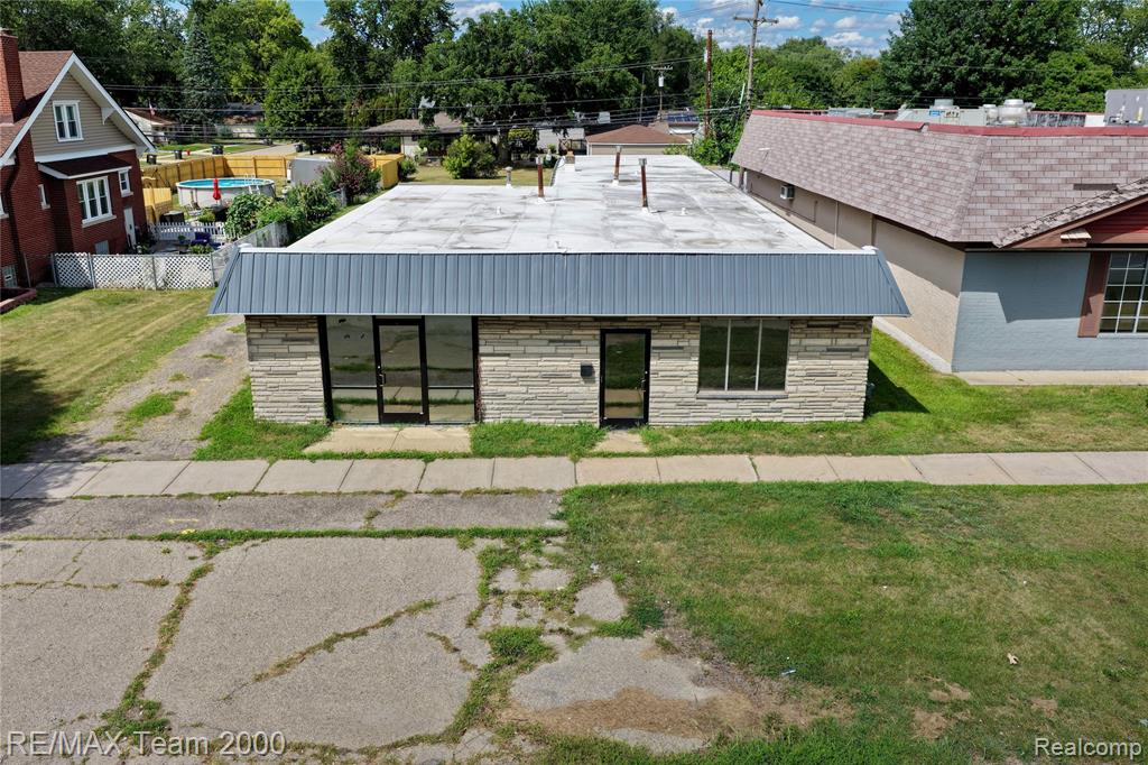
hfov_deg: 65.5
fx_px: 893
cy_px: 382
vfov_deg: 46.4
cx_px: 574
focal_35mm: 28
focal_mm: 14.45
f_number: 4
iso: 100
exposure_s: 1/500
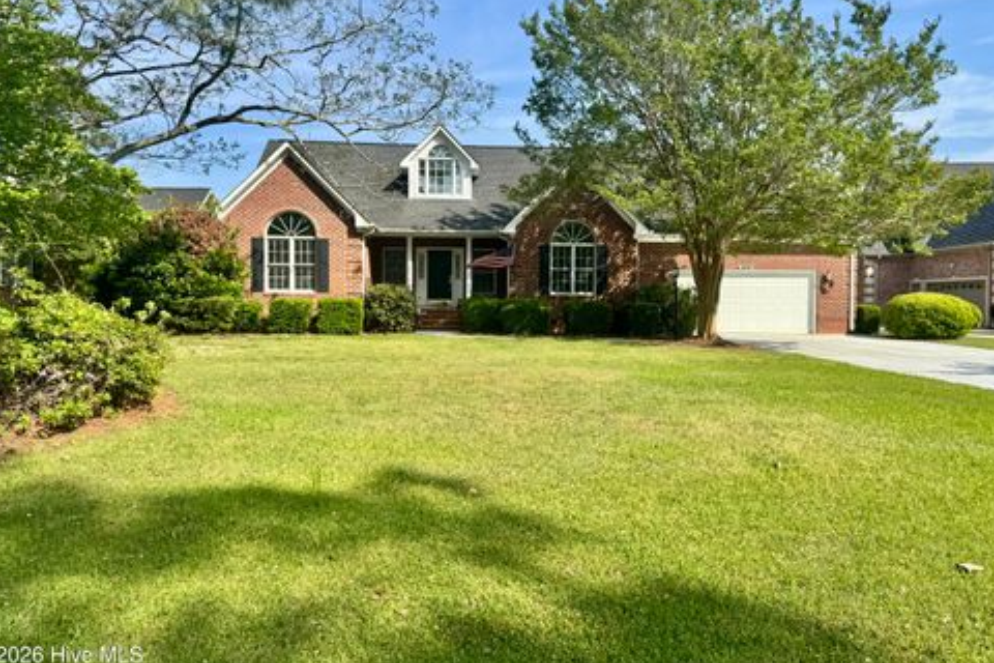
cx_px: 495
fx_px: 718
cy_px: 301
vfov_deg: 49.5
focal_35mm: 26
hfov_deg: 69.4
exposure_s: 1/3413
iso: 80
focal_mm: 6.76
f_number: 1.78
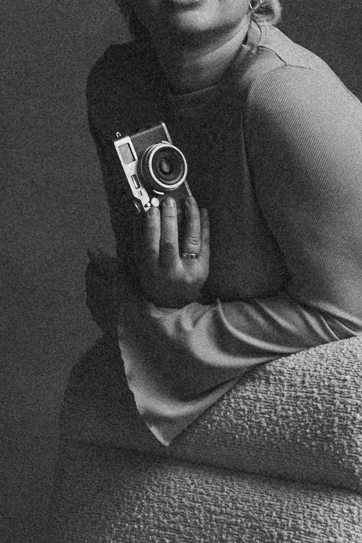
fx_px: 2941
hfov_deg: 7.0
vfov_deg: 10.5
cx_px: 335
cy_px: 331
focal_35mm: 195
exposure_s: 1/320
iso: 1250
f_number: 3.5
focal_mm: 40
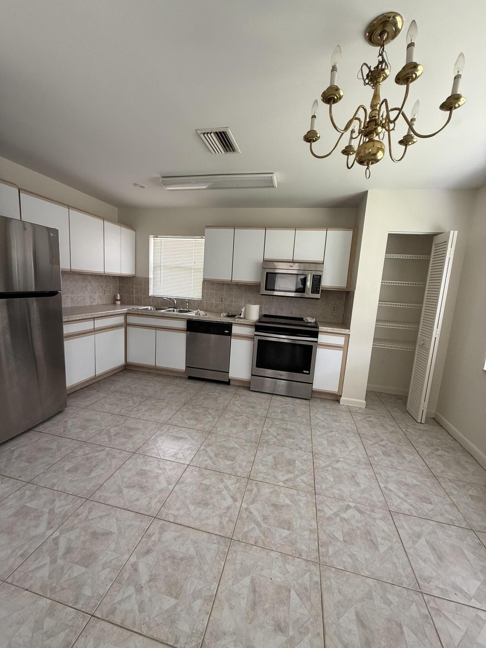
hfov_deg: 85.7
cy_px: 324
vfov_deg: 102.1
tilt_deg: -7.6
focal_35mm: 14
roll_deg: -3.9
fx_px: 262
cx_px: 243
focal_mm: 2.22
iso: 250
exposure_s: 1/99
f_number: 2.2
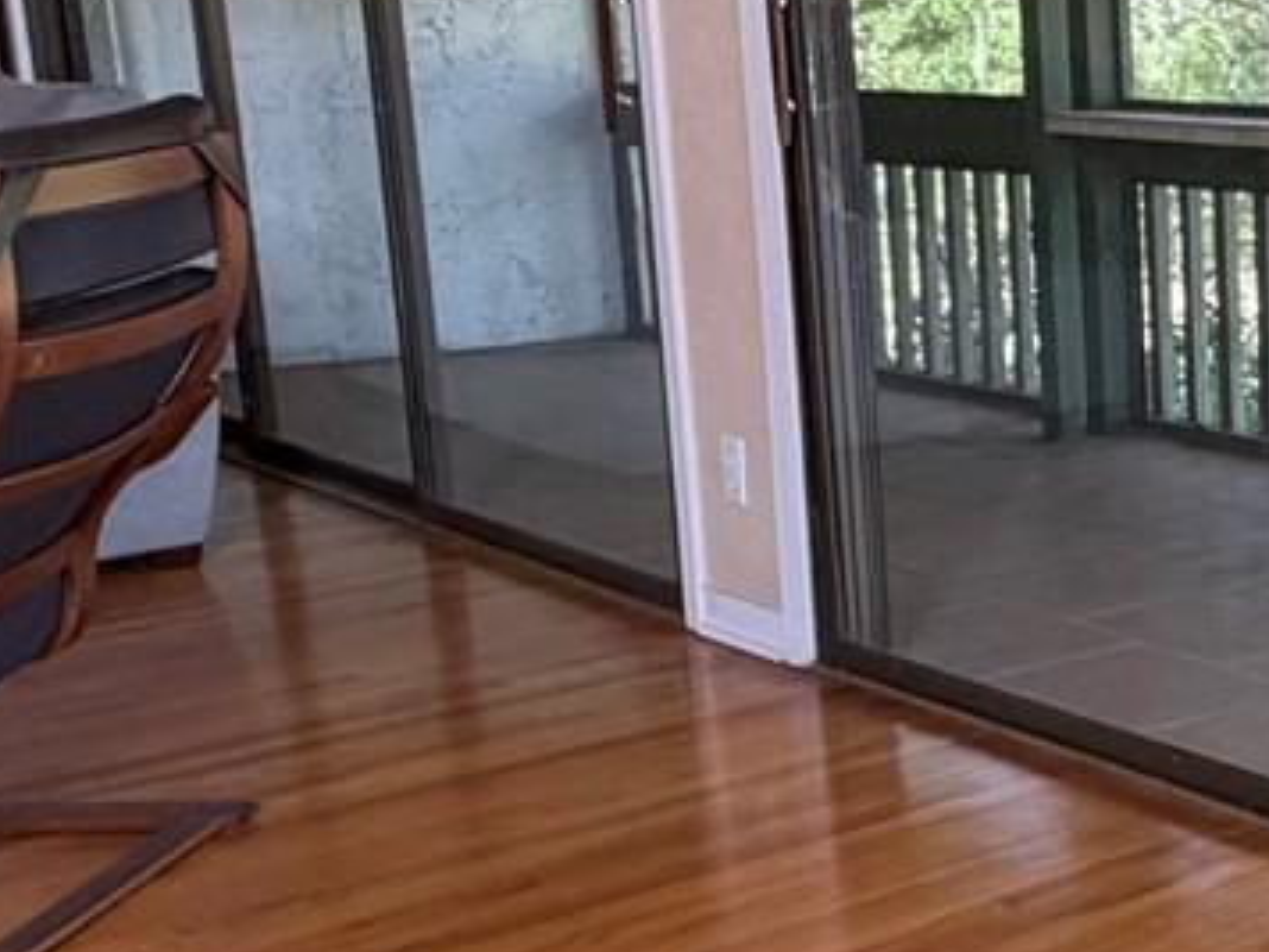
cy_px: 517
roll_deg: +1.2
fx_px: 2310
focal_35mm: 63
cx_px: 1515
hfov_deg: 27.2
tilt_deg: -12.8
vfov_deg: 23.3
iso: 250
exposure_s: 1/121
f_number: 2.2
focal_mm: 2.22
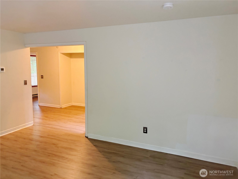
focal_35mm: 26
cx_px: 119
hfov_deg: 67.3
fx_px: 179
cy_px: 90
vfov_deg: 53.1
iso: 320
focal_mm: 5.96
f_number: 1.6
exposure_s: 1/60
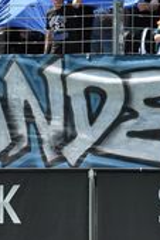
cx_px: -99
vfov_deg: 2.0
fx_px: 6712
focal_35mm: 1009
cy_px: 28
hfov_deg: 1.4
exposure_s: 1/1000
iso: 125
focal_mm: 200
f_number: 4.5
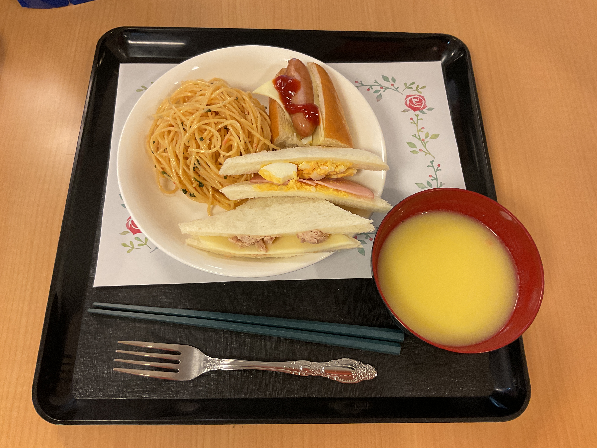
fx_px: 500
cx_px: 298
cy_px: 224
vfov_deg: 48.2
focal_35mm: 29
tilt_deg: -67.6
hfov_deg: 61.7
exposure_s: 1/50
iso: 64
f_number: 1.8
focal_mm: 3
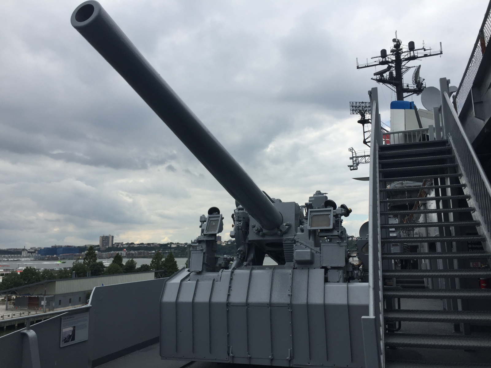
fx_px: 411
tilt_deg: +10.9
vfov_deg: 48.2
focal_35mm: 29
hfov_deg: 61.7
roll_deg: +0.1
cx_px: 246
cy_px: 184
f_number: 2.2
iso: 32
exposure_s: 1/1464
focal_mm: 4.15
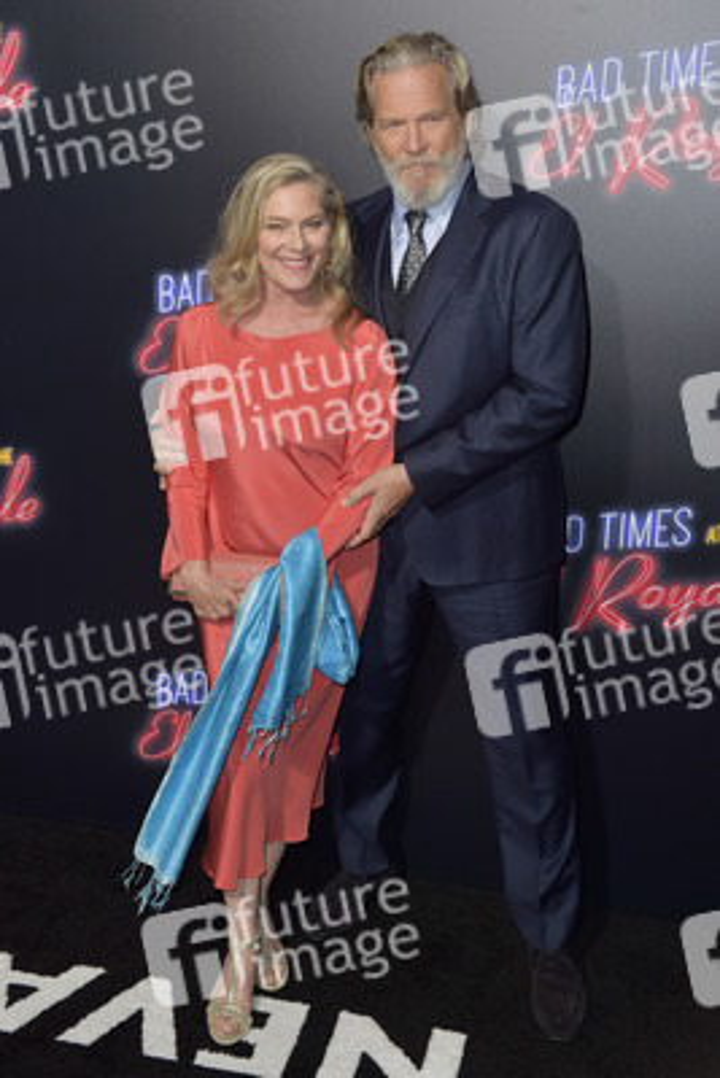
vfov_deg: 44.5
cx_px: 360
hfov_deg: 30.5
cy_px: 539
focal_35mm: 44
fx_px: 1319
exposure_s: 1/250
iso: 250
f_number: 6.3
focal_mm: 44
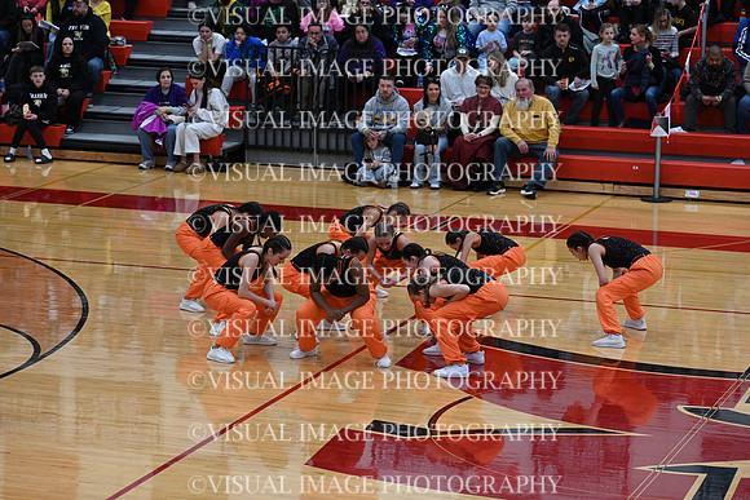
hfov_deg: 16.4
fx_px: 2605
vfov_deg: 11.0
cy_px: 250
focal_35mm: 125
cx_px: 375
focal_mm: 125
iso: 4000
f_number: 4
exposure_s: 1/400
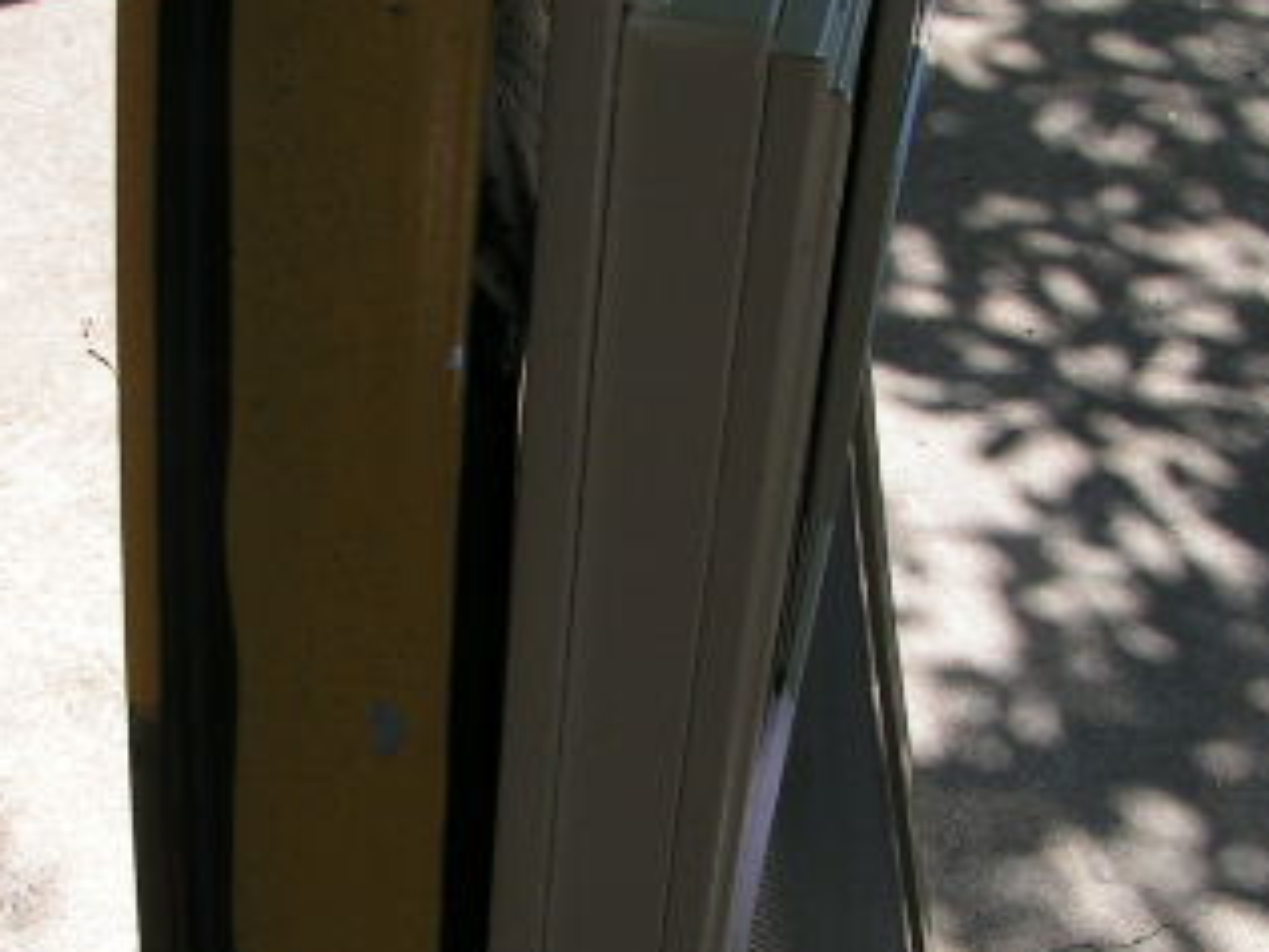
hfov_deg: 25.3
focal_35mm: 77
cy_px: 562
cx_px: 558
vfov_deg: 19.1
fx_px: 2823
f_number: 5.6
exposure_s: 1/200
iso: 50
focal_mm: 5.8
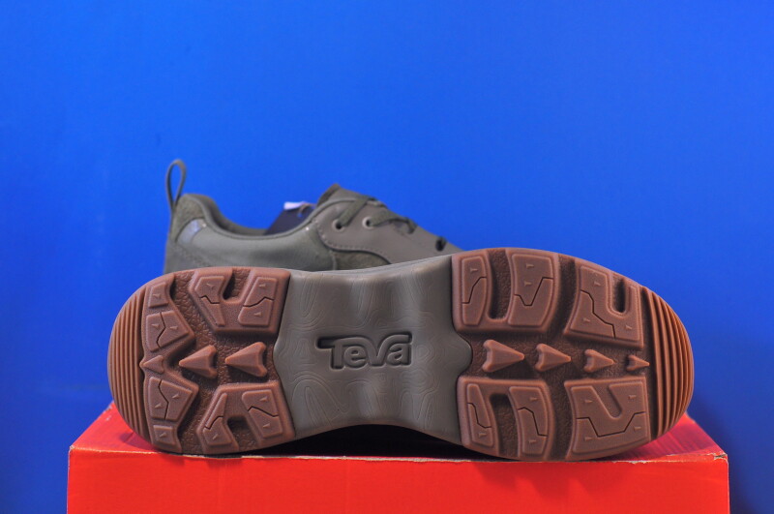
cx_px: 387
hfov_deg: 27.0
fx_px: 1610
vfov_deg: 18.1
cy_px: 257
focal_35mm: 75
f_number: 3.2
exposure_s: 1/250
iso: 250
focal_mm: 50
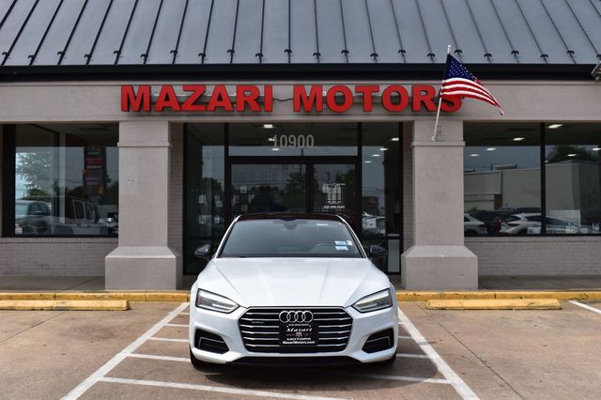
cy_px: 200
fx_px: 676
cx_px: 300
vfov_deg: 33.0
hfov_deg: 47.9
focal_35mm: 40
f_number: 11
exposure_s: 1/500
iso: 220
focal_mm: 27
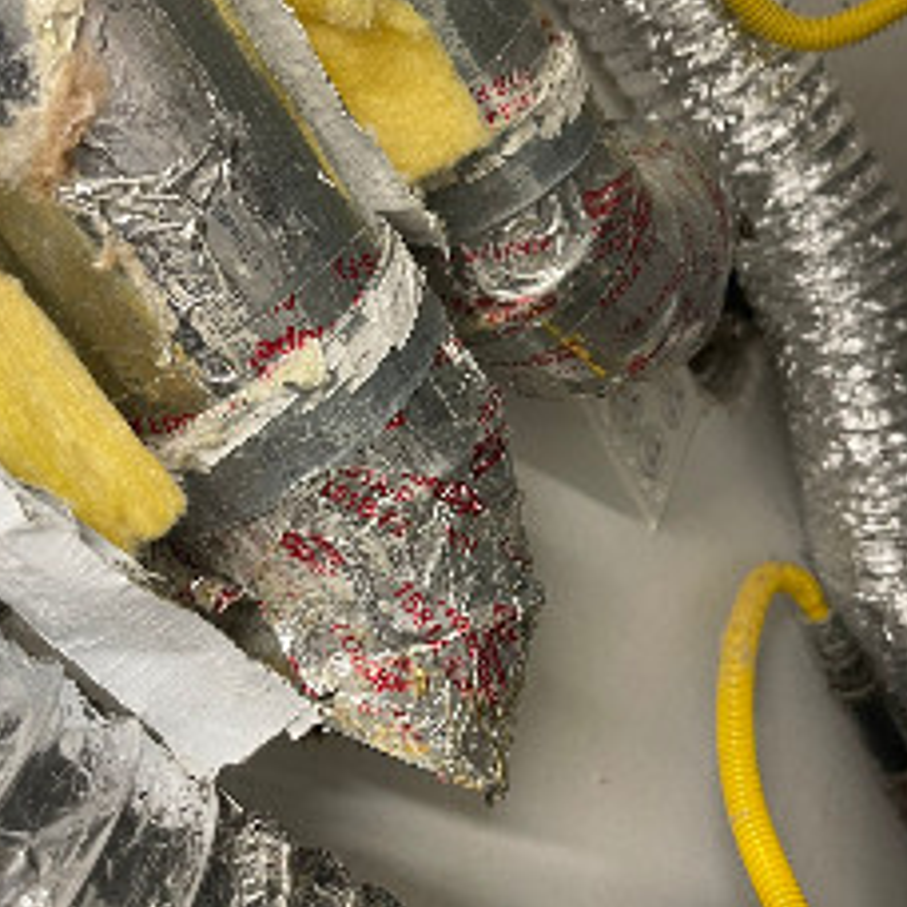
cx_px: 501
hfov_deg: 46.0
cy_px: 444
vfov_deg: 46.0
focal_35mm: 36
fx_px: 1067
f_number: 1.8
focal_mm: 4.2
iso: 50
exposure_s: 1/121
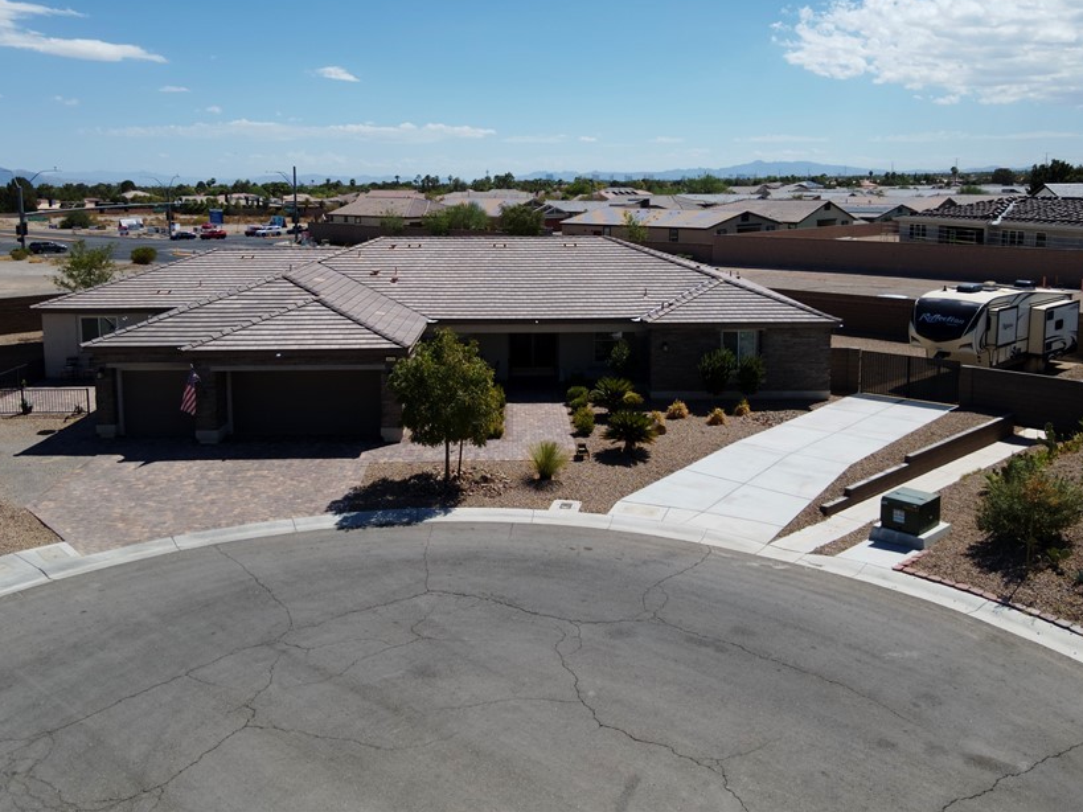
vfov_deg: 46.4
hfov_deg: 60.0
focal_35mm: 30
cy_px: 305
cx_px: 529
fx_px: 938
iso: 100
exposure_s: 1/1000
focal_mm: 4.5
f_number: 2.8
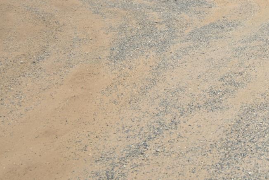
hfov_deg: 26.7
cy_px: -19
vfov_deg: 18.9
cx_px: 303
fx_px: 516
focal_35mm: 69
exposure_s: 1/1000
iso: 100
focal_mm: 20
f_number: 5.6
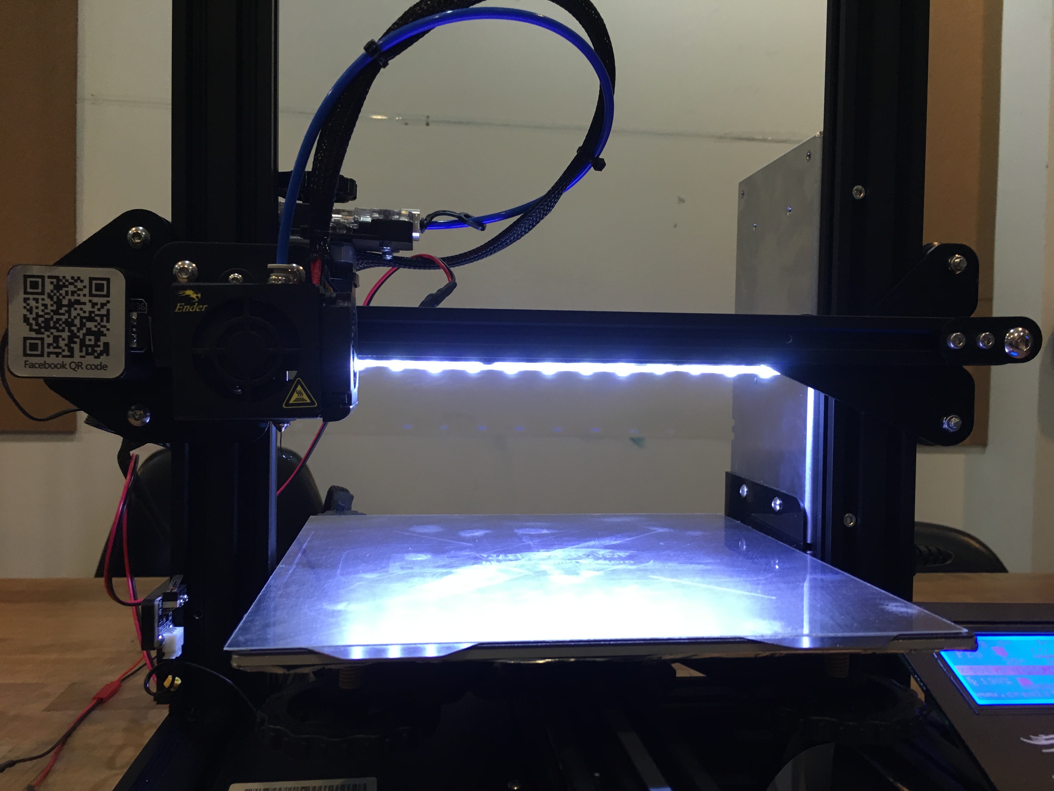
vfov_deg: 48.2
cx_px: 527
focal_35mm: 29
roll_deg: -2.8
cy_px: 396
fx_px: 883
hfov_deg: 61.7
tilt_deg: -1.0
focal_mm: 4.15
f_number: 2.2
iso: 100
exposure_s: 1/30
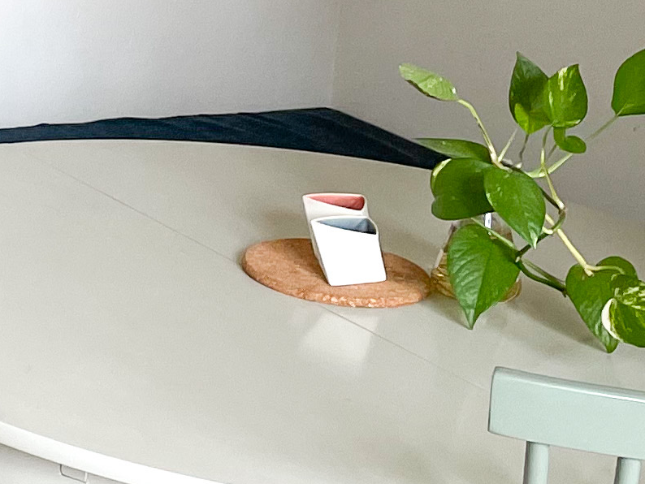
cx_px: -453
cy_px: -60
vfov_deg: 11.1
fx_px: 2460
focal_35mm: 132
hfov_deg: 13.6
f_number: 1.6
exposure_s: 1/121
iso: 100
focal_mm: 4.2
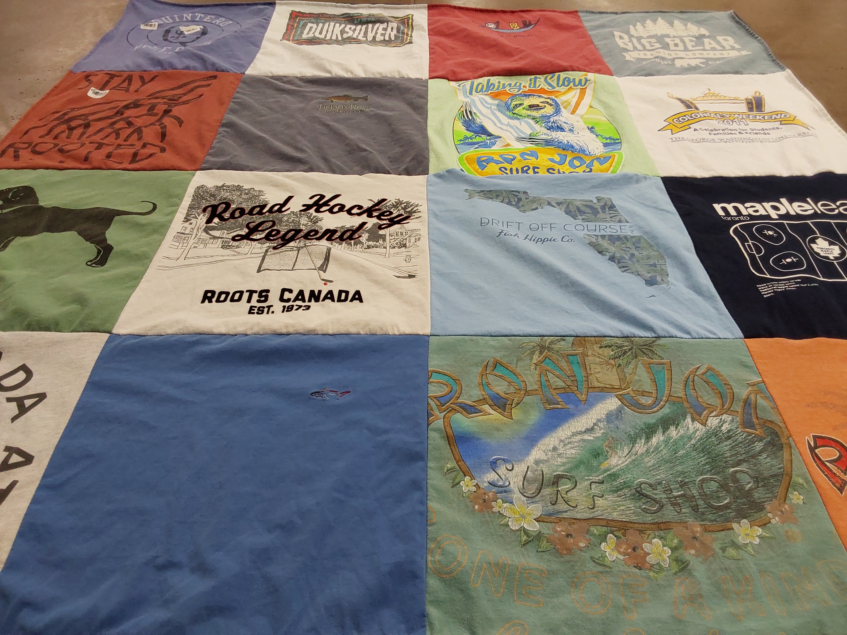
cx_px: 424
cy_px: 318
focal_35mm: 28
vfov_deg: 49.7
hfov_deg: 63.4
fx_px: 685
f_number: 1.9
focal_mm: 2.91
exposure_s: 1/120
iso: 100
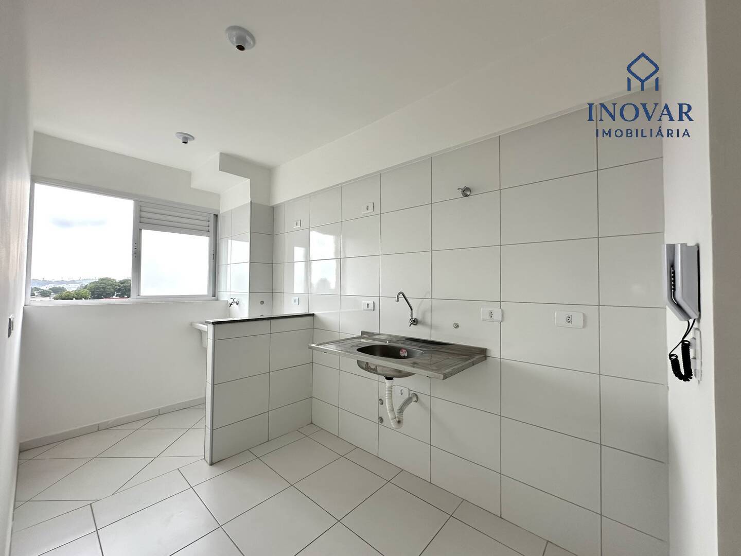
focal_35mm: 14
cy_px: 278
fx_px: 300
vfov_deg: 85.7
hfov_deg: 102.1
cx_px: 370
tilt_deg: +0.4
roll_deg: -1.1
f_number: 2.2
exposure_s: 1/99
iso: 80
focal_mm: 2.22
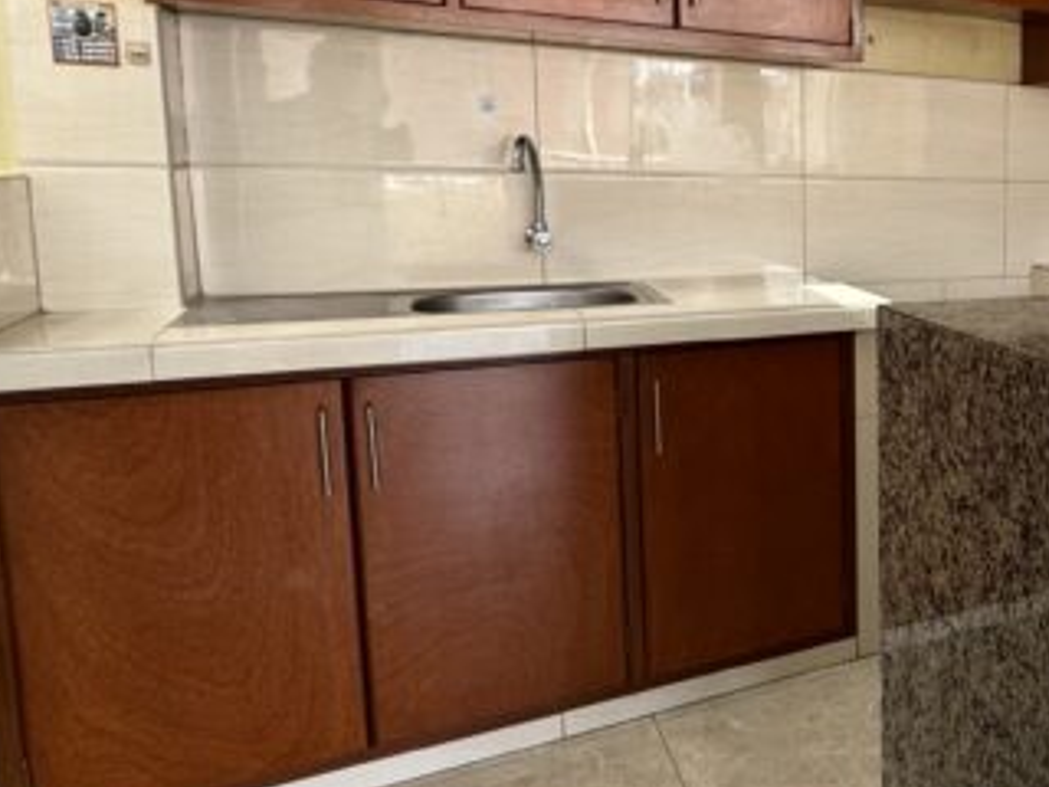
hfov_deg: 38.7
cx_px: 1259
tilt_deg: -7.5
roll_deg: -2.1
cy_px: 298
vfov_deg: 40.4
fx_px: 1061
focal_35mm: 35
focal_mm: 2.22
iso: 100
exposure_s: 1/99
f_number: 2.2
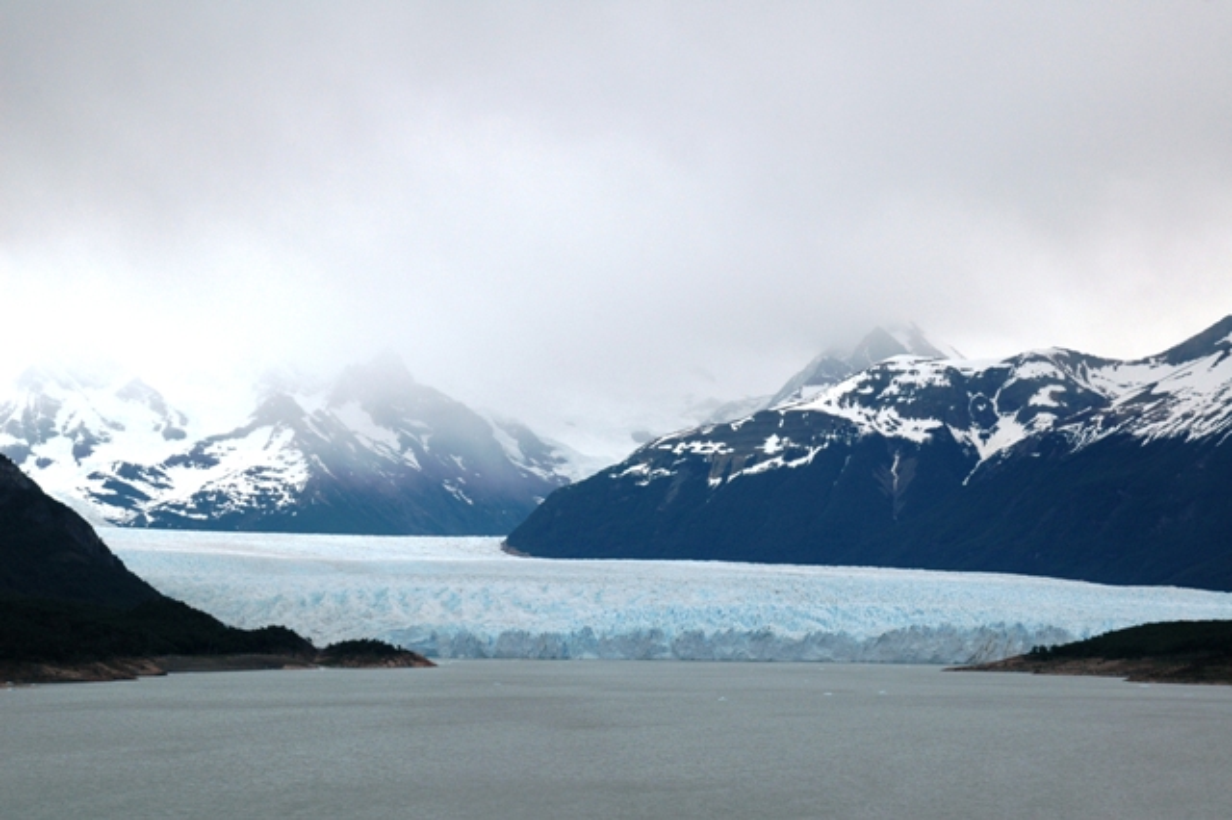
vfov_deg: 13.0
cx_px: 616
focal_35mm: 105
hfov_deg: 19.5
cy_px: 410
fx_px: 3591
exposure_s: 1/640
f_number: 13
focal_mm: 70
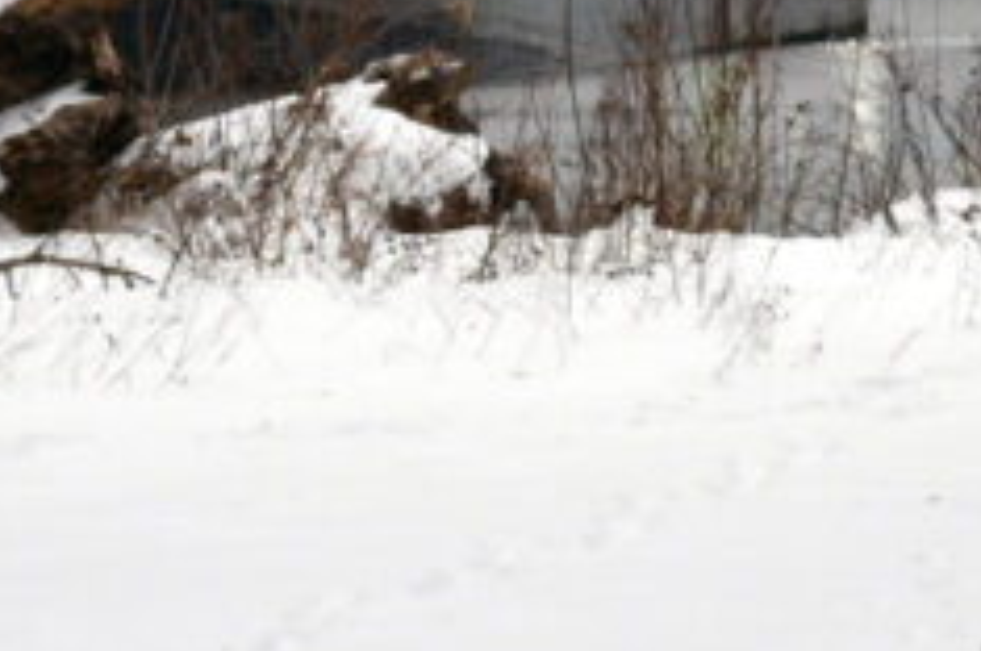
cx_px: 889
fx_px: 11048
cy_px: -111
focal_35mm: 406
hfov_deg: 5.1
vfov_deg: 3.4
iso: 400
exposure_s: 1/250
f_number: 4.5
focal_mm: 62
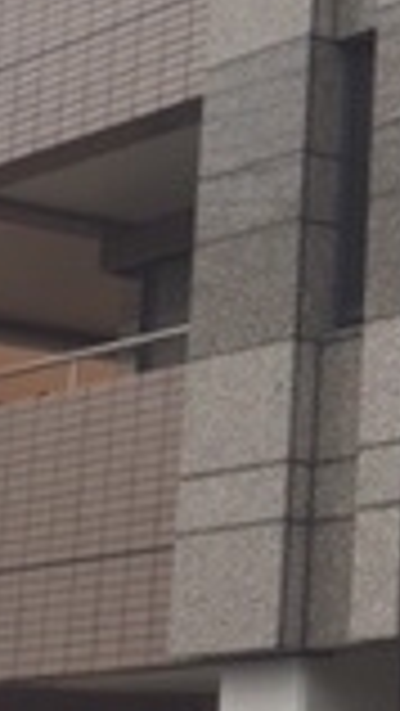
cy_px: 198
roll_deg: -0.7
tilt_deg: +15.9
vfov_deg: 16.7
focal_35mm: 128
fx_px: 2411
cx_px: 746
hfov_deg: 9.0
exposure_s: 1/648
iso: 32
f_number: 2.2
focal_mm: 4.15
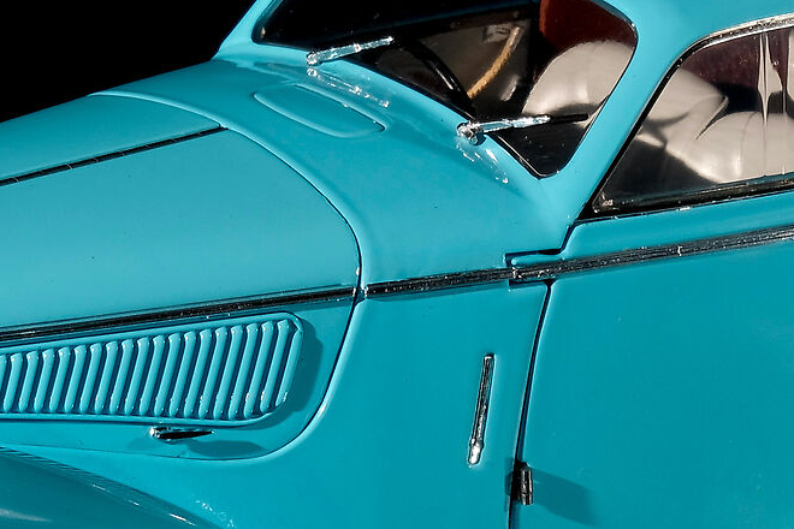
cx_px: 306
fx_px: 6660
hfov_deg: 6.8
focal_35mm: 302
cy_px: 410
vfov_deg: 4.5
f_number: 18
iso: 200
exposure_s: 1/250
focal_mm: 55
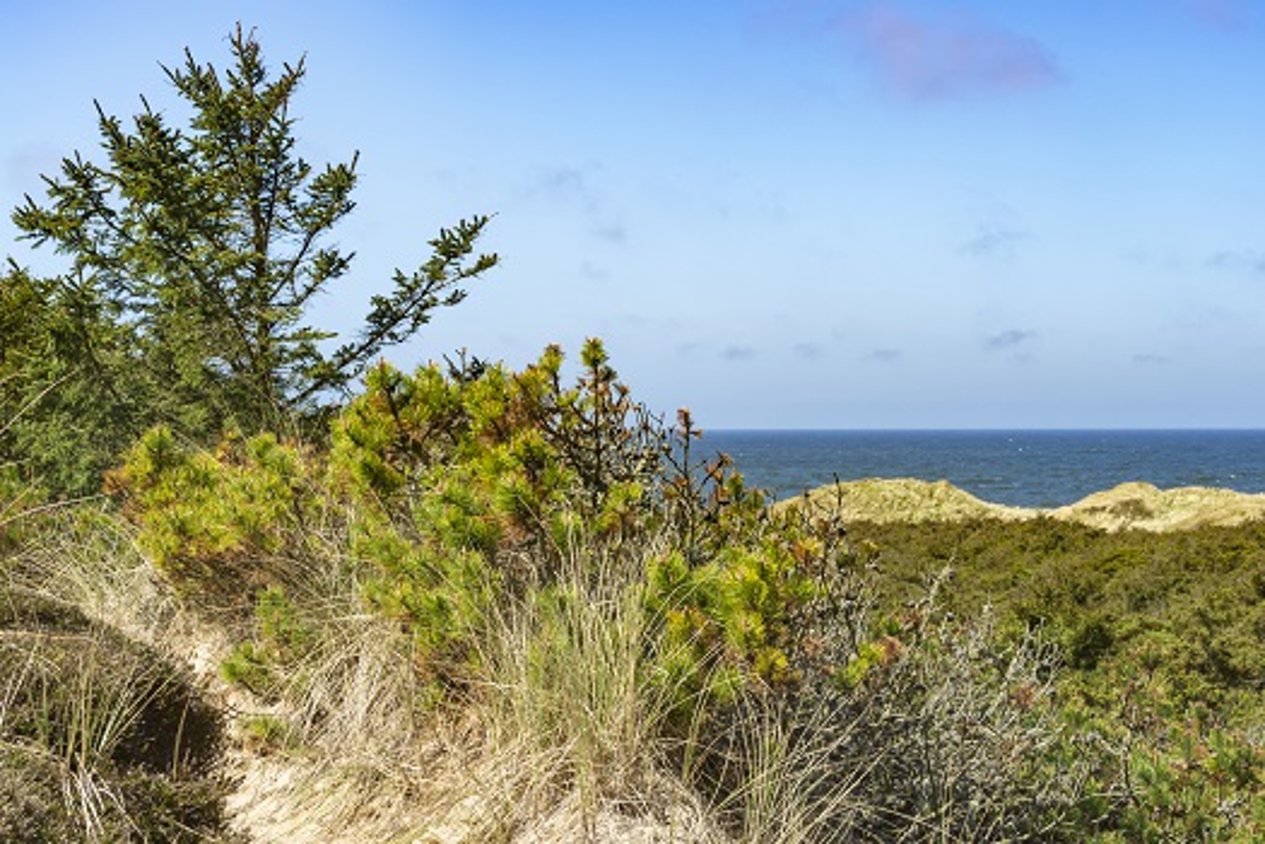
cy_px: 422
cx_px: 632
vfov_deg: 19.5
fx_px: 2460
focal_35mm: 70
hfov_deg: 28.8
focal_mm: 70
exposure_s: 1/40
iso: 100
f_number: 18
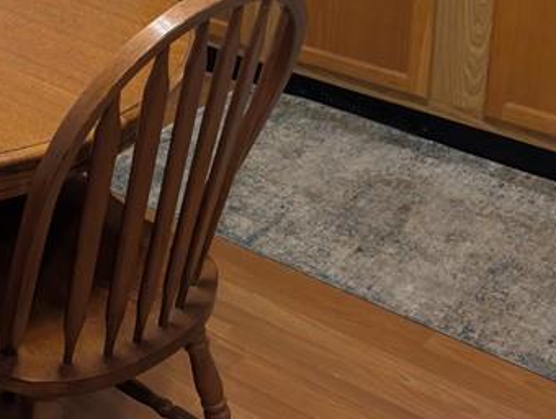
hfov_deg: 24.6
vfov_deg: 18.7
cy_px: -157
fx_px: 1158
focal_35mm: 72
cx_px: -102
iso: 603
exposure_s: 1/120
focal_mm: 6.9
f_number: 1.68
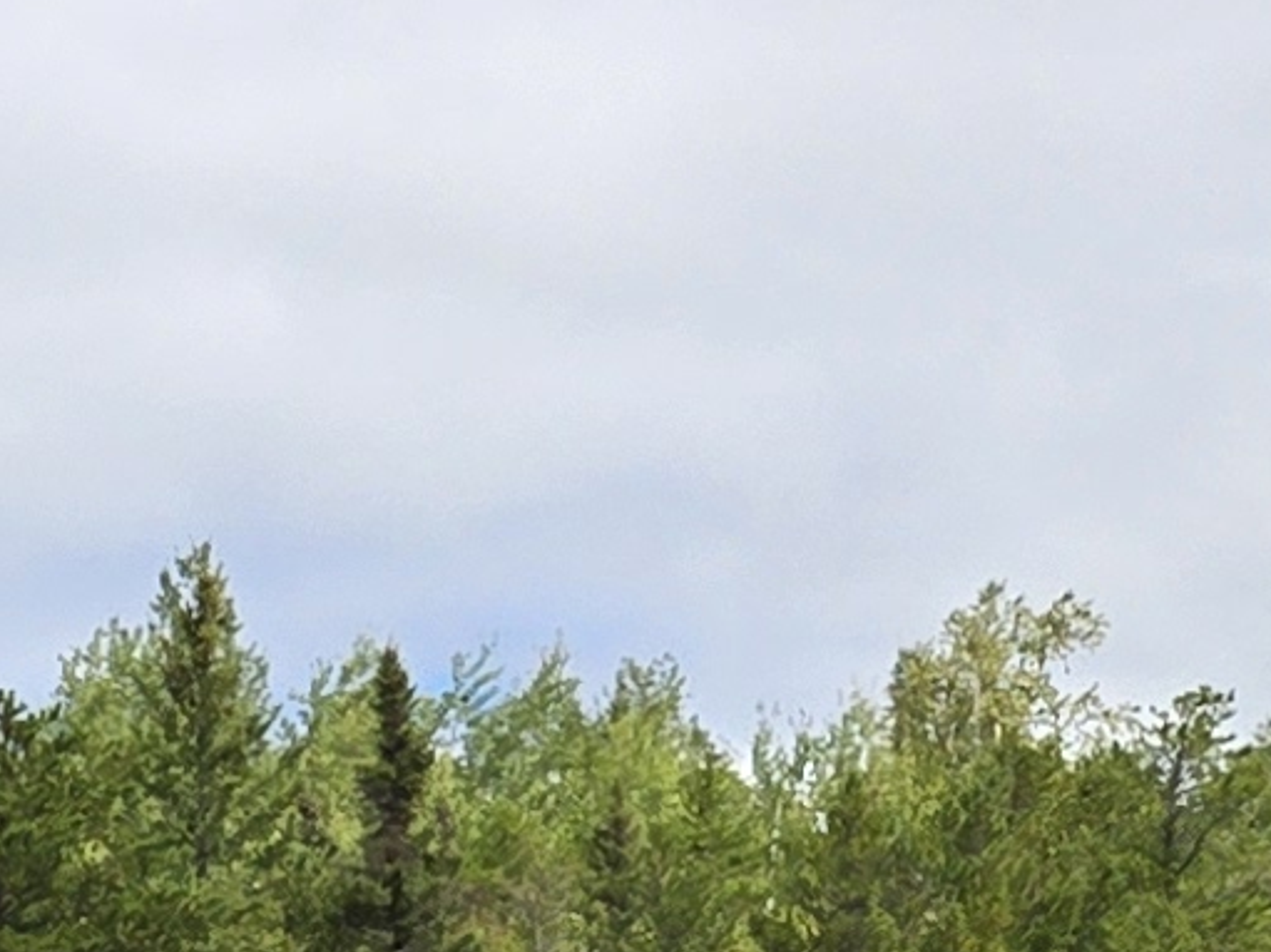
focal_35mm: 180
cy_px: 1919
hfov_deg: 8.8
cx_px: -2681
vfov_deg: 7.9
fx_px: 6608
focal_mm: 5.4
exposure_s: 1/1245
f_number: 1.8
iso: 25
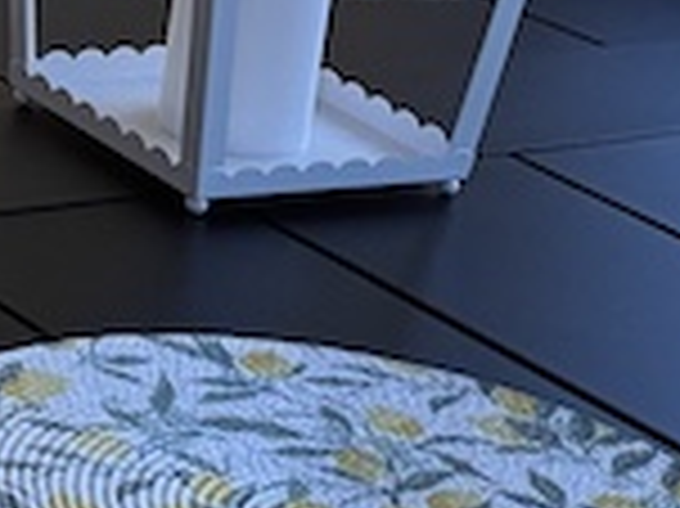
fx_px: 3121
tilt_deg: -15.9
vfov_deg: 9.1
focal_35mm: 159
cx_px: -887
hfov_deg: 10.8
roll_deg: -1.2
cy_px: -202
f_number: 1.78
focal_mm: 6.76
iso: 800
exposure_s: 1/40
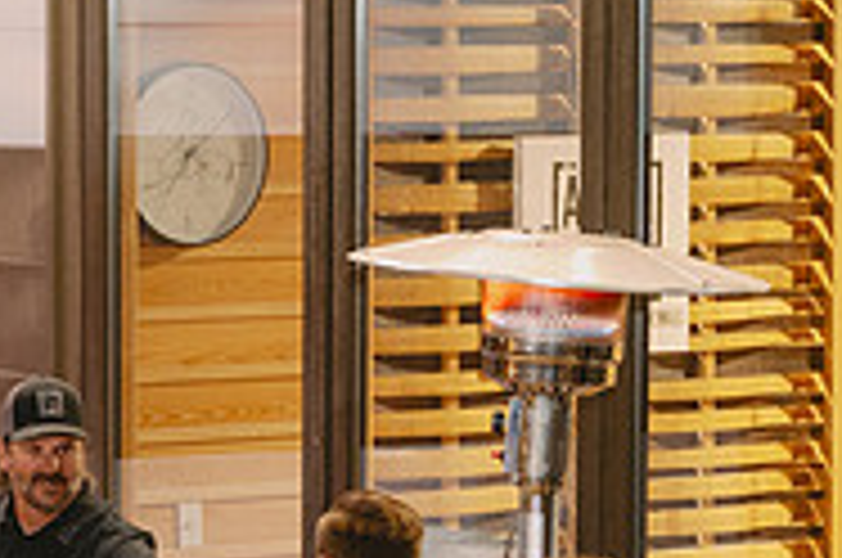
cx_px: 306
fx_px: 4903
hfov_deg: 9.8
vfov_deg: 6.5
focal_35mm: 210
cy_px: 598
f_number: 2.8
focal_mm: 61
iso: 2500
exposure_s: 1/100
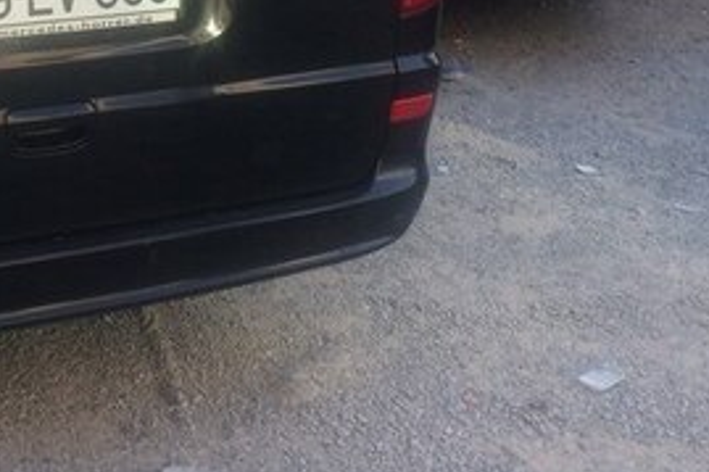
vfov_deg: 17.4
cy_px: -117
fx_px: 1456
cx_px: 37
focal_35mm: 74
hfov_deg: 26.2
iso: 32
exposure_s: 1/193
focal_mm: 4.15
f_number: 2.2
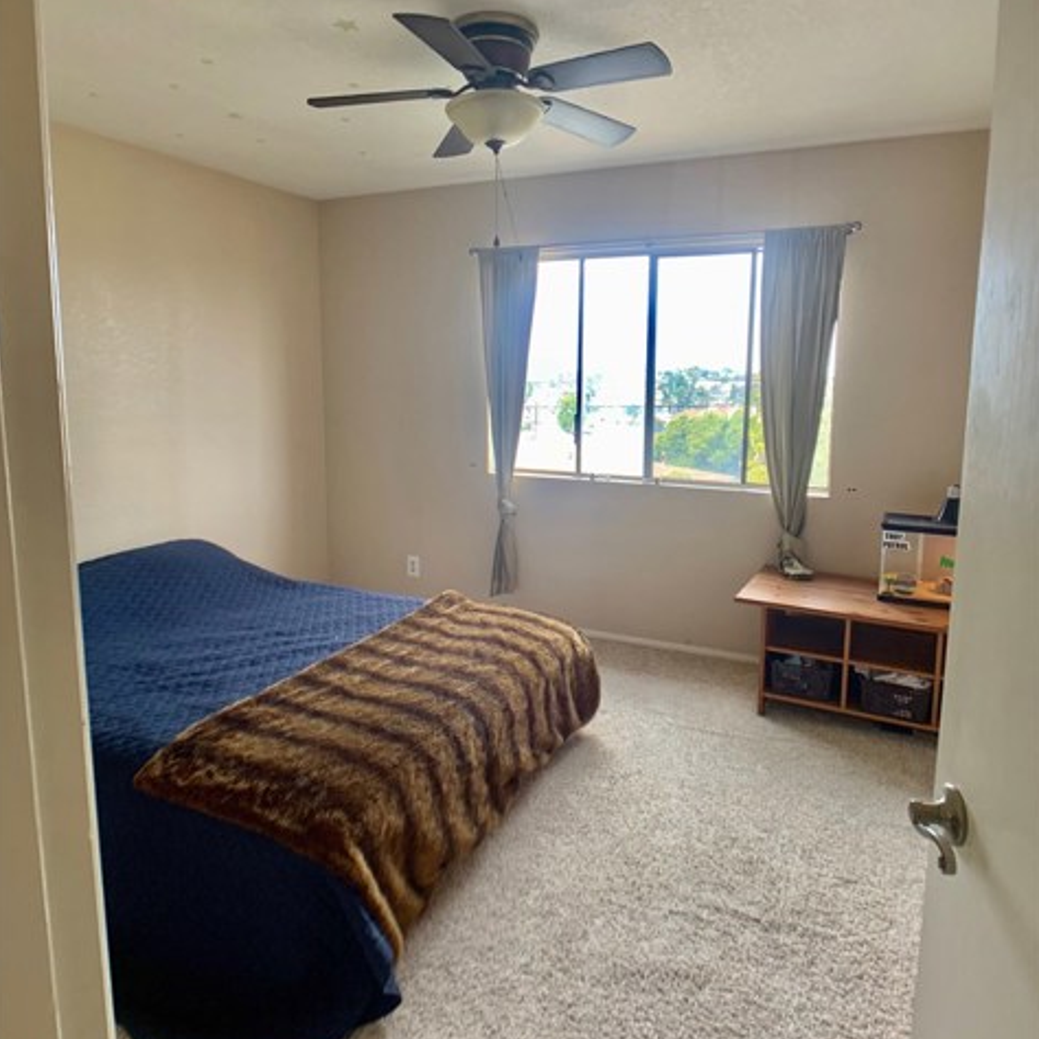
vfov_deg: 52.5
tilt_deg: -7.9
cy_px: 502
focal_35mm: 31
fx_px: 1053
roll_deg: -1.1
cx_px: 520
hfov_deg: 52.5
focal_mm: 4.25
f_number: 1.8
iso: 100
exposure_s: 1/118
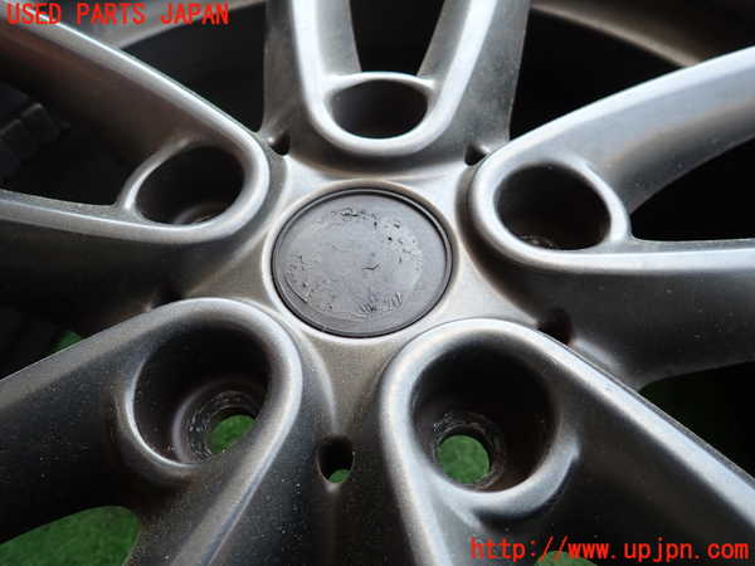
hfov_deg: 69.4
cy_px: 283
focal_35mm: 25
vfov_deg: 54.9
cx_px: 378
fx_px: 545
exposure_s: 1/125
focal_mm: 4.5
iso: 100
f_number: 2
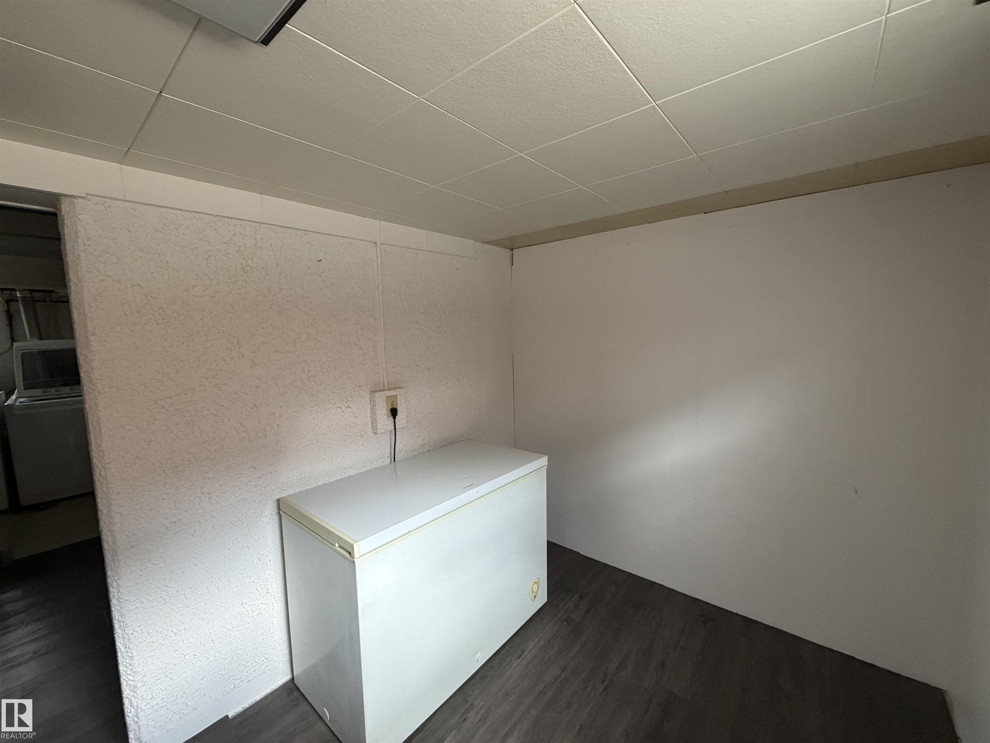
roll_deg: +1.1
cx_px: 495
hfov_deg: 102.1
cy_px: 372
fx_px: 400
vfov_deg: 85.7
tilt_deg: -6.1
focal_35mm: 14
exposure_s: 1/81
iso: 320
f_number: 2.2
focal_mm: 2.22
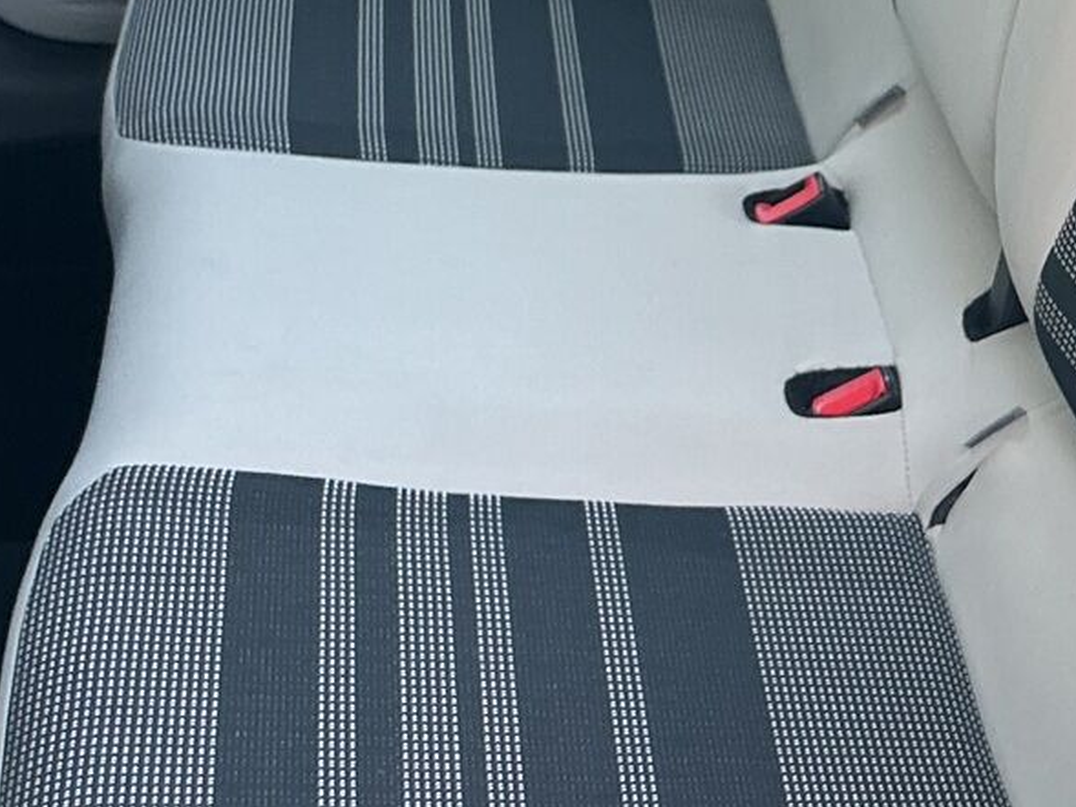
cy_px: 111
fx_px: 2612
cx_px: 1037
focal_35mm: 84
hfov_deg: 22.5
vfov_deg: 17.4
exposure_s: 1/60
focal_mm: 3
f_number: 1.8
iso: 32
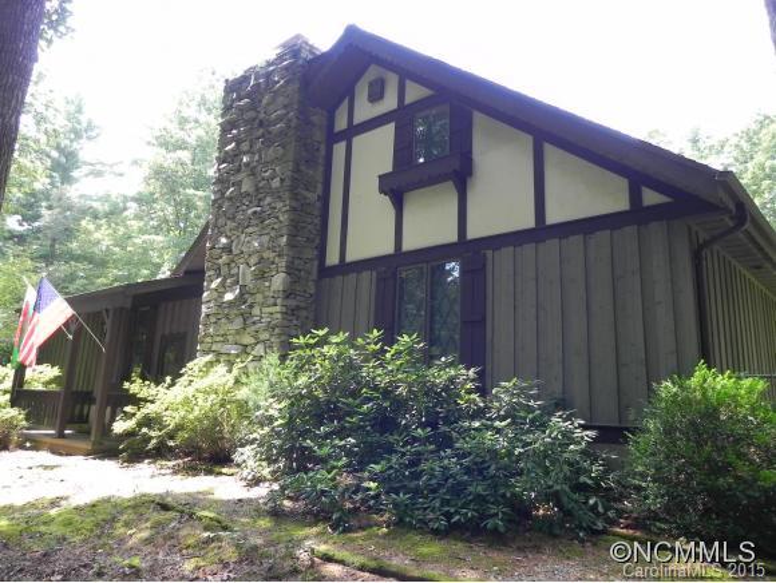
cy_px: 292
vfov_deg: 53.1
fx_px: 583
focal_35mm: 26
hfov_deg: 67.3
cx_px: 388
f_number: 3.5
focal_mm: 4.6
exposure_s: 1/110
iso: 160
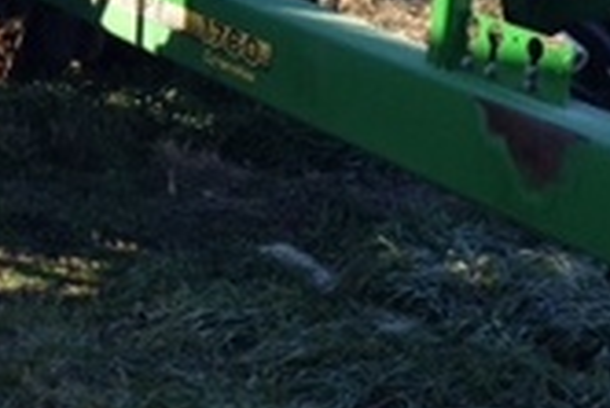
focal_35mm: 119
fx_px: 2018
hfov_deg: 16.9
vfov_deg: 11.4
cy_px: -22
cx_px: 48
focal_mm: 4.28
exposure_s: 1/460
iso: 50
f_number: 2.4
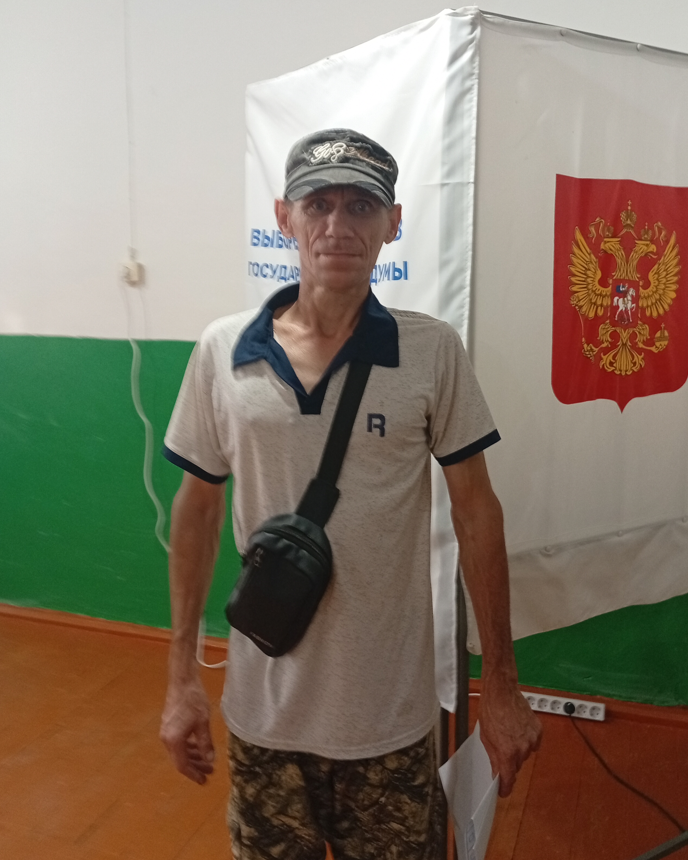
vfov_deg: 52.7
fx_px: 865
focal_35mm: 34
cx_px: 394
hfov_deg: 43.2
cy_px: 370
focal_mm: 3.98
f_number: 1.8
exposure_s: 1/33.3
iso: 215
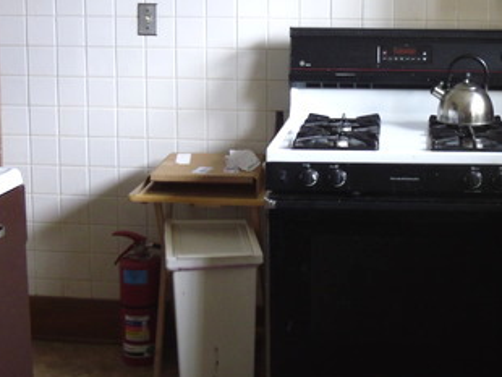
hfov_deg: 30.0
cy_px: 76
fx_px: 929
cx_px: 337
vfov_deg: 22.7
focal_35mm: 64
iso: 100
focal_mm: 5.6
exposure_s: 1/22
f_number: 3.3
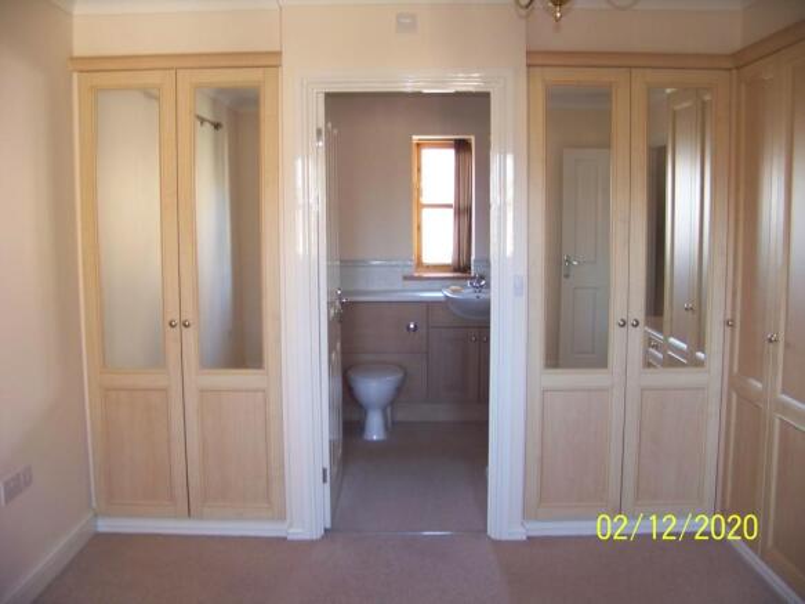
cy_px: 302
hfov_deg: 51.4
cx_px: 402
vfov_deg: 39.6
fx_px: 837
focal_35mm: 36
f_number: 2.8
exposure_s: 1/20
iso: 200
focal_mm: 5.85
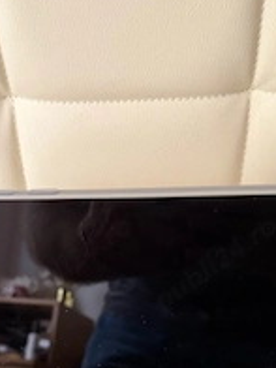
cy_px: 287
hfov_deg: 29.6
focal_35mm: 49
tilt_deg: -49.4
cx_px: 107
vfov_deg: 37.7
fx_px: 521
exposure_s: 1/60
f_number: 1.78
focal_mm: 6.76
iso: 640
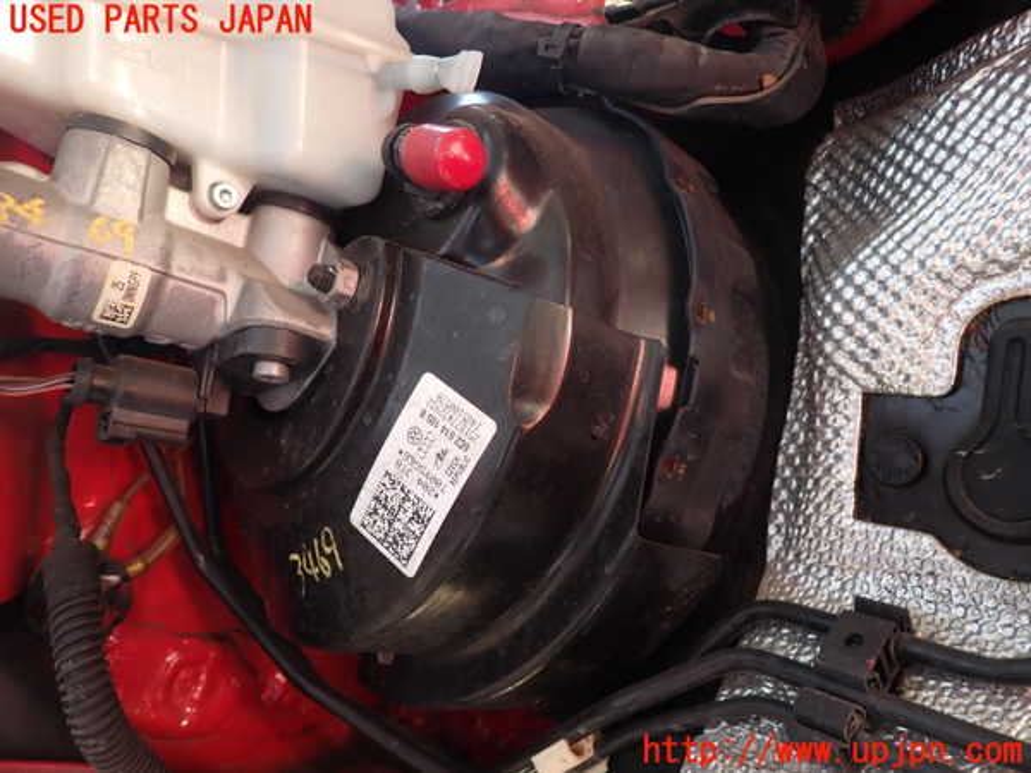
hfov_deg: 69.4
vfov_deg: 54.9
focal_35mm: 25
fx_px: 745
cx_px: 516
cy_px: 386
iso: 100
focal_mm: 4.5
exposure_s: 1/60
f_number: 2
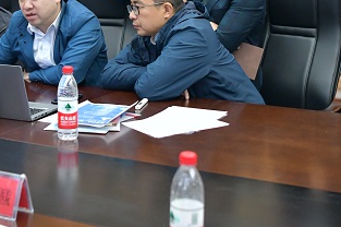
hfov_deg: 23.2
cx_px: 100
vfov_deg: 15.1
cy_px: -45
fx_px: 823
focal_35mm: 87
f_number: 2.8
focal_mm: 34
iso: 2500
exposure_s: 1/160
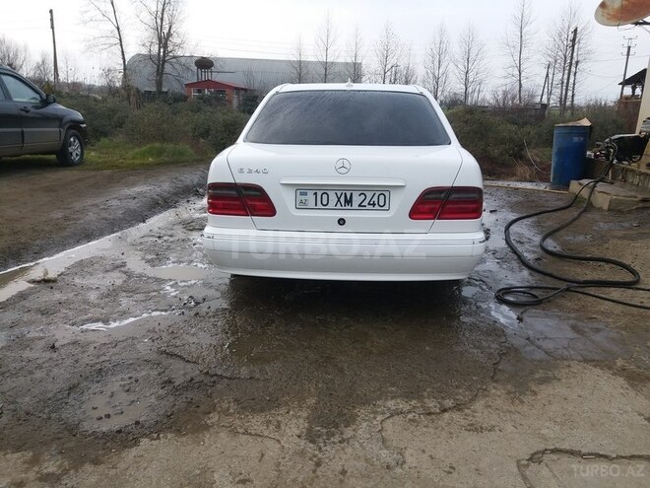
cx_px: 325
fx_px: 507
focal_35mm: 27
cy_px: 244
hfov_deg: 65.3
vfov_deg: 51.4
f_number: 1.9
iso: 40
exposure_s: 1/374
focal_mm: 3.7
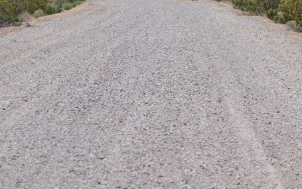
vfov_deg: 4.5
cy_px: -31
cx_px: 272
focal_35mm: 292
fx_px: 2402
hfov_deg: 7.2
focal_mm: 80
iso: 160
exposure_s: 1/450
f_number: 7.1
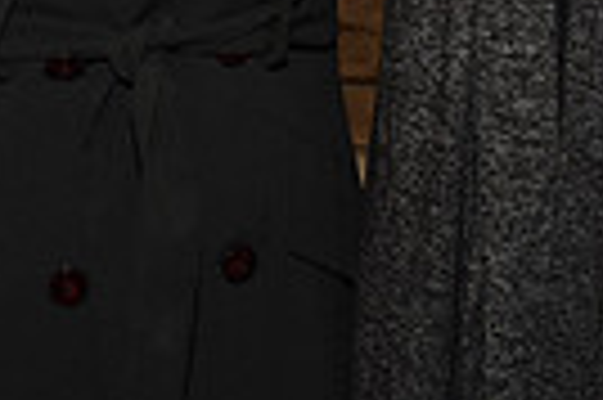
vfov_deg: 7.6
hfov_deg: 11.9
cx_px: 189
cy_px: -389
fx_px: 2894
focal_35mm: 173
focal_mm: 40
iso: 200
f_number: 5
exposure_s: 1/60
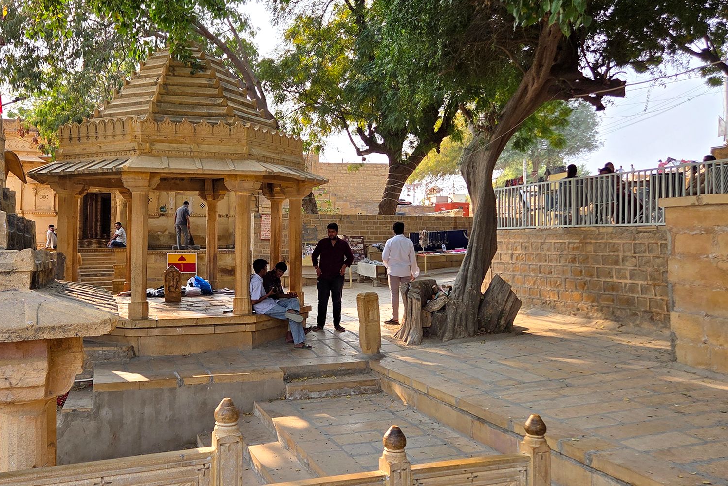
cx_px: 303
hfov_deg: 58.4
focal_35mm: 32
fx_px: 647
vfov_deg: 41.1
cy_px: 243
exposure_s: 1/1597
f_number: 1.8
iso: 80
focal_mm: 5.4
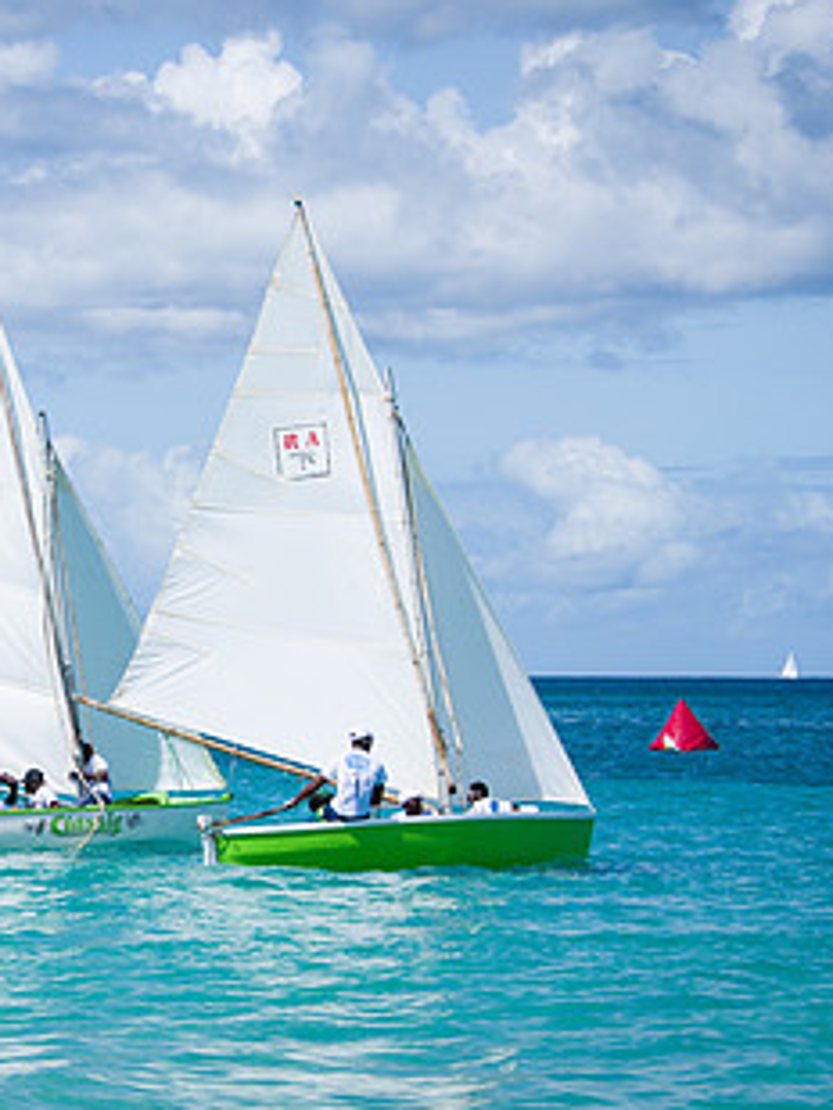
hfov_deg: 9.4
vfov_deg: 12.6
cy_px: 718
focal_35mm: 157
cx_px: -26
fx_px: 5034
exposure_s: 1/320
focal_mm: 78
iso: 64
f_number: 8
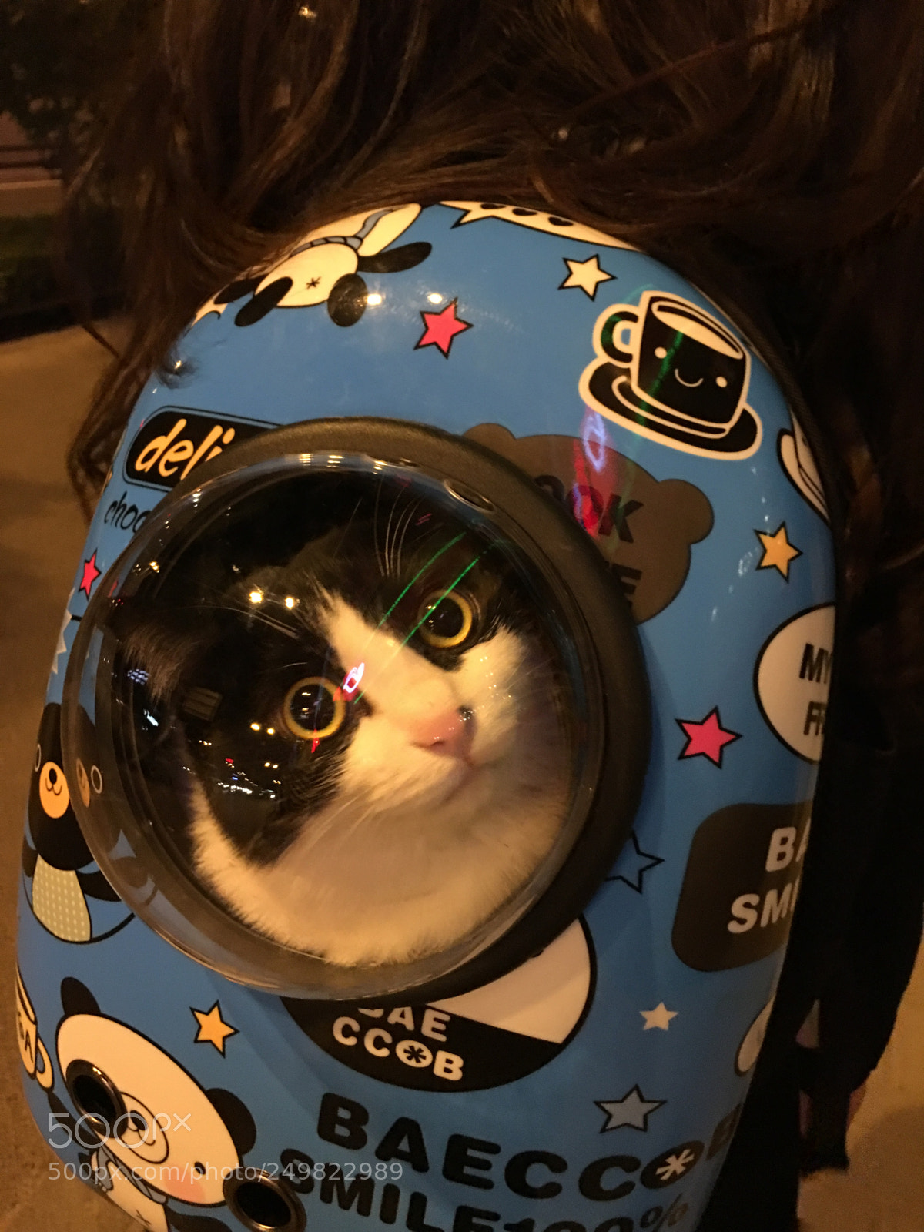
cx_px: 462
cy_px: 616
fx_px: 1032
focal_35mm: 29
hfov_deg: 48.2
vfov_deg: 61.7
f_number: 2.2
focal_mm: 4.15
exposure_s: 1/8
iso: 125
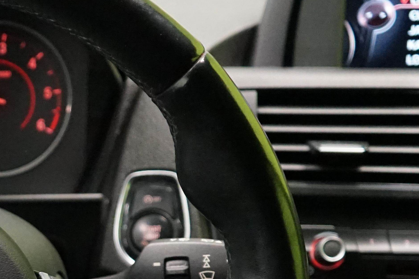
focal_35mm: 105
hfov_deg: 18.2
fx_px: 1222
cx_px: -115
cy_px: 307
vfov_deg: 12.8
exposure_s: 1/125
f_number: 4
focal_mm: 33
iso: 6400
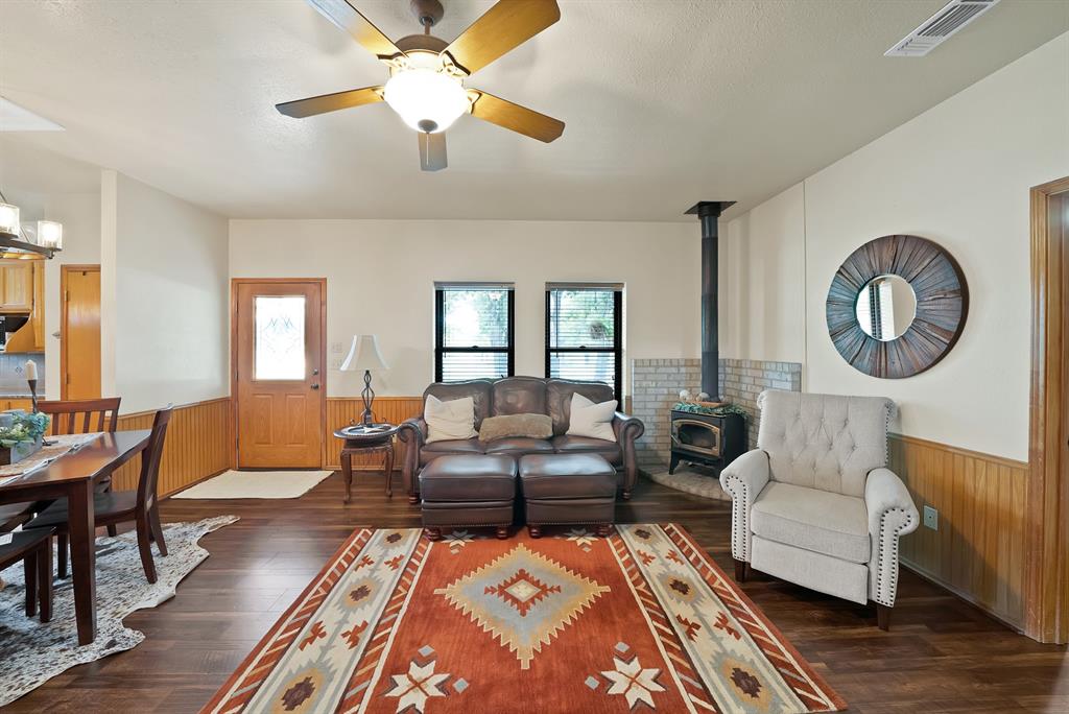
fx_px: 357
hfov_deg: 112.6
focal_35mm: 12
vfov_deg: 90.1
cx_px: 534
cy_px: 357
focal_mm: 12
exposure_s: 1.6
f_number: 9
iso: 640
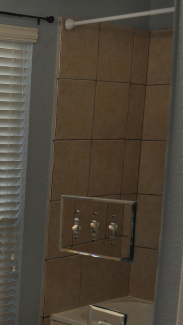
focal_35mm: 71
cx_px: -205
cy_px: 214
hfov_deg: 13.9
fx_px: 612
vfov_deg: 29.6
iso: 400
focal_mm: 18
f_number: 5
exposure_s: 1/100
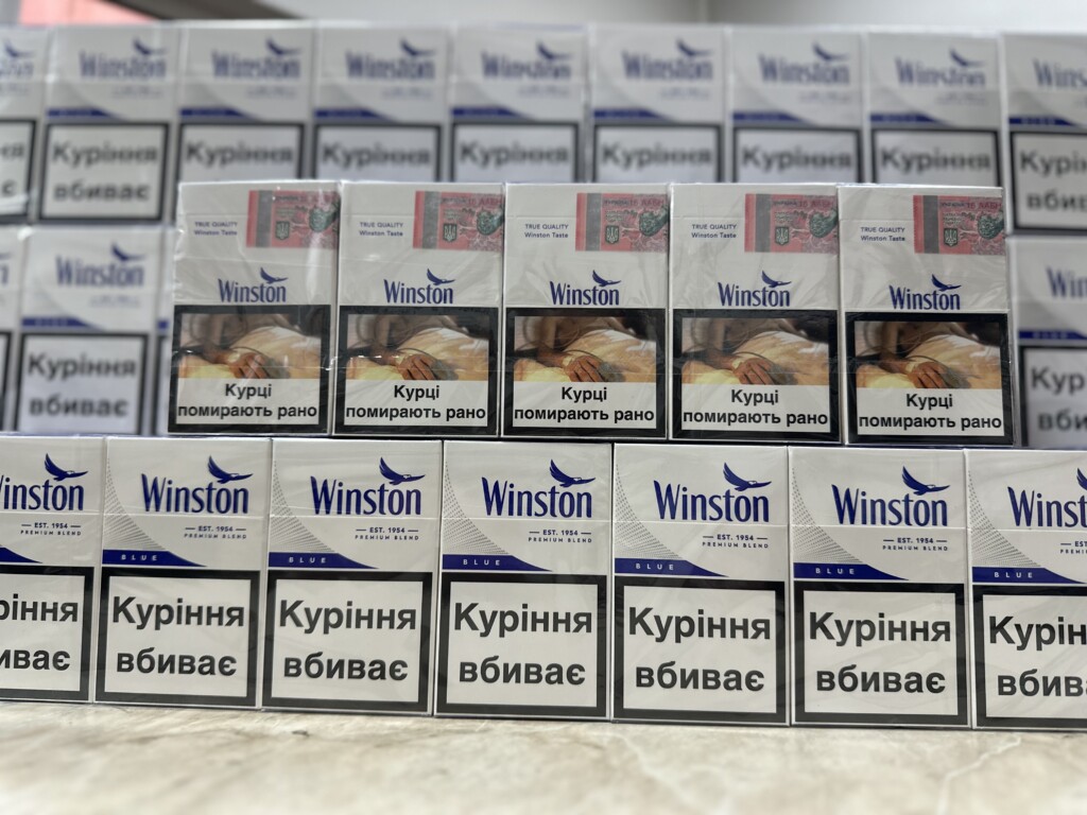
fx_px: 754
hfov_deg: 71.6
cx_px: 544
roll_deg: -0.3
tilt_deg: +6.4
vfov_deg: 56.8
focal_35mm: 24
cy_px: 408
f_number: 1.78
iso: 200
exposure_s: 1/121
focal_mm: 6.86
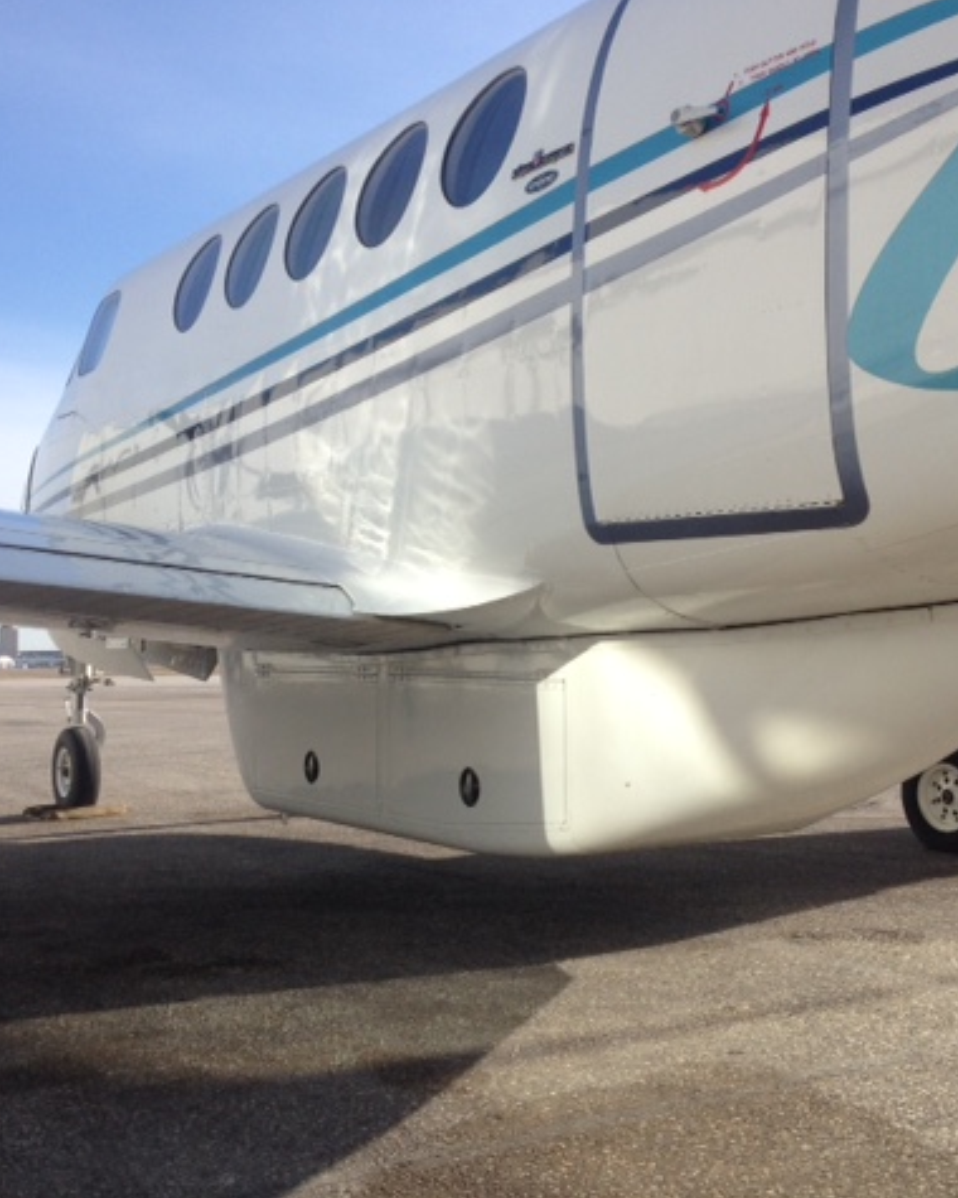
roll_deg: +0.9
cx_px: 524
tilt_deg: +1.6
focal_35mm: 46
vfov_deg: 40.3
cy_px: 595
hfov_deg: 32.7
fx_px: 1630
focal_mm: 4.28
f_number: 2.4
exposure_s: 1/1453
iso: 50
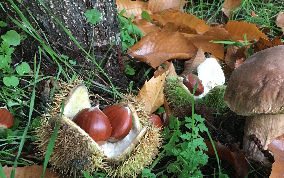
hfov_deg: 40.6
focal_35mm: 49
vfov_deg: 26.0
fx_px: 379
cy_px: 134
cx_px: 189
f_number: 2.2
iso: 200
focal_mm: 4.15
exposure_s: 1/17
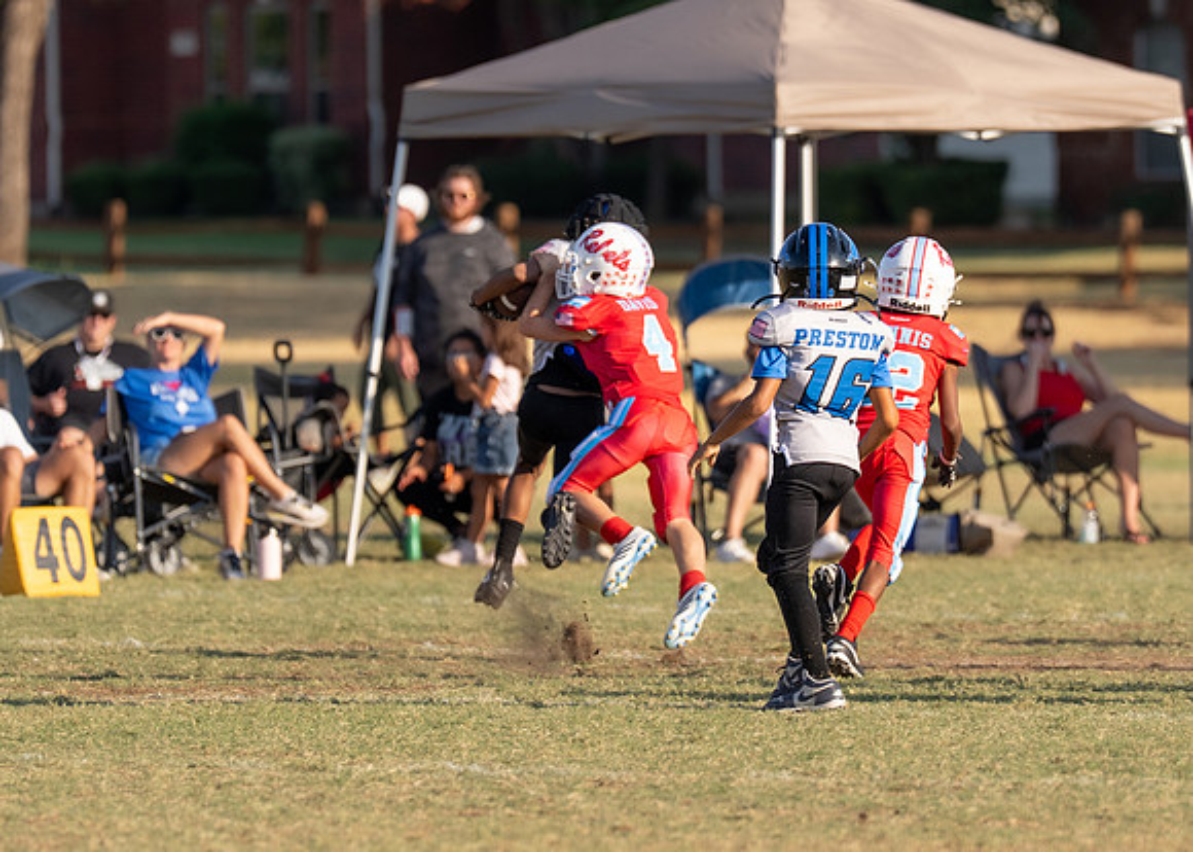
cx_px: 730
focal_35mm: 505
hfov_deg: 4.0
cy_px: 373
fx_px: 17096
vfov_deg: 2.9
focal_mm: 200
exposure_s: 1/1600
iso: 125
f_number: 3.2
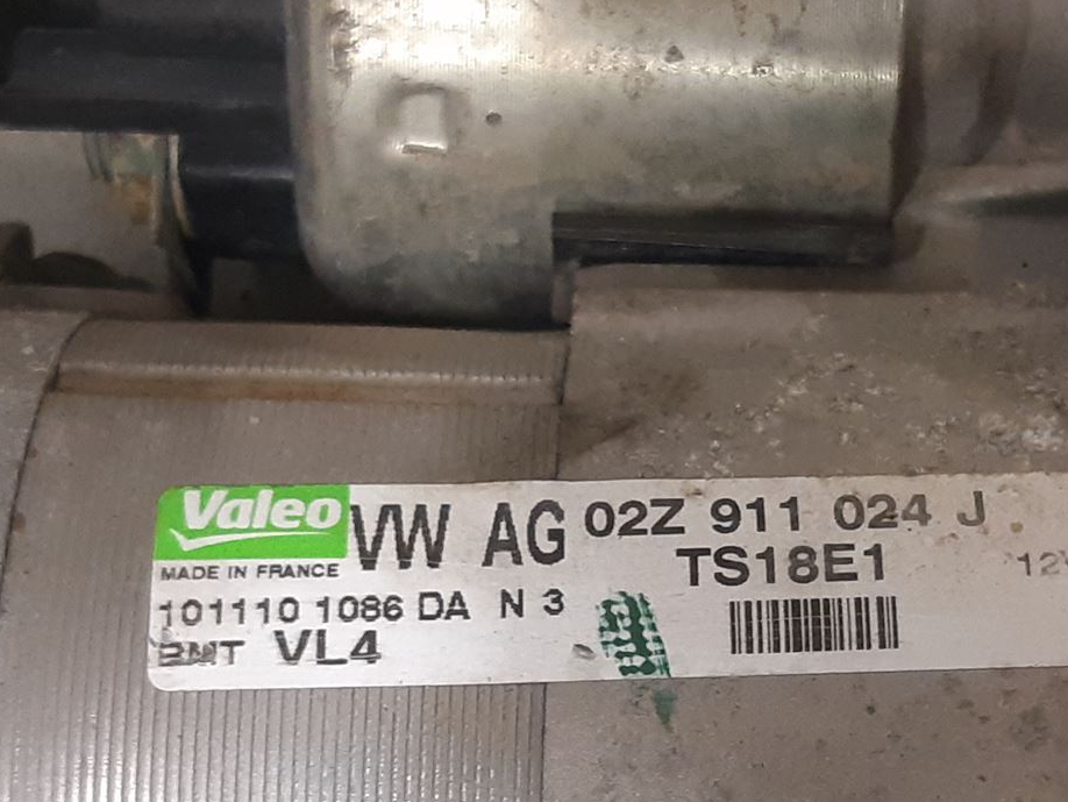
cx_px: 699
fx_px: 1790
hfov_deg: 33.0
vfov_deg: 25.0
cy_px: 592
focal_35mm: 58
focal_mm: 3.93
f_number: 1.7
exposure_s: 1/50
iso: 250
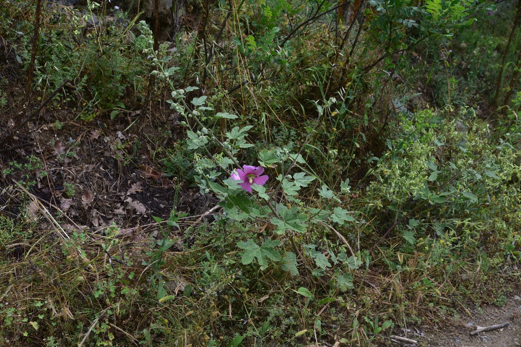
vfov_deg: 27.0
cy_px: 174
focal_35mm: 50
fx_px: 724
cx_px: 260
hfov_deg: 39.6
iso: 320
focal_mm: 50
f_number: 11
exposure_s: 1/125
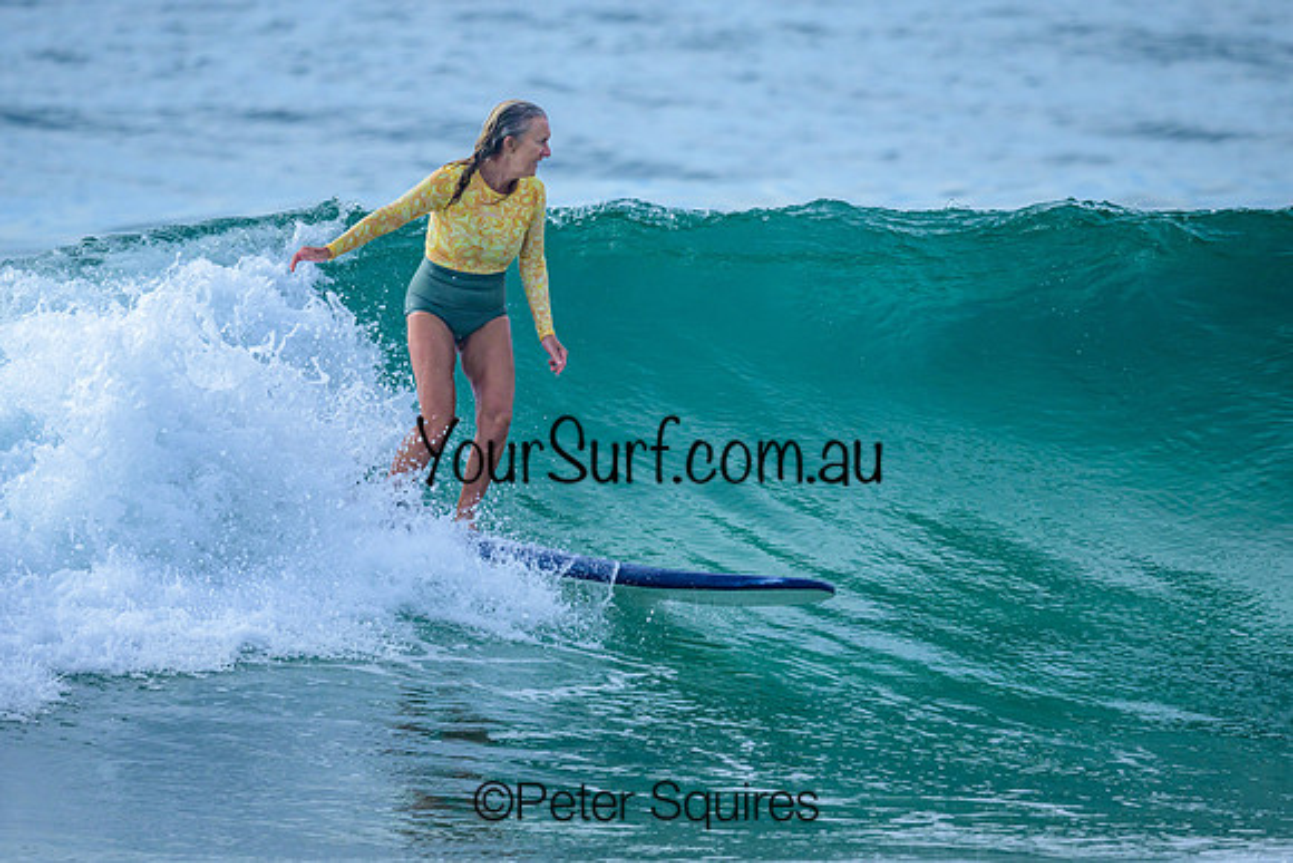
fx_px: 38547
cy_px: 372
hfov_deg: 1.9
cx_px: 562
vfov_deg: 1.3
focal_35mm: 1073
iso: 450
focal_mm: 800
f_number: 6.3
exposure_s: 1/3200
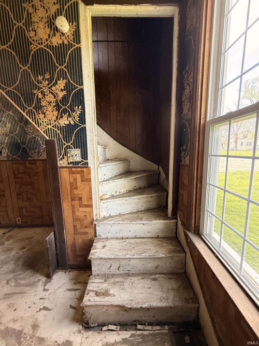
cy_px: 173
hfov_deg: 85.7
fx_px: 140
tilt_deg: -8.7
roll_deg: -0.4
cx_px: 130
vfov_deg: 102.1
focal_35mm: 14
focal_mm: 2.22
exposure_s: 1/86
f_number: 2.2
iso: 400
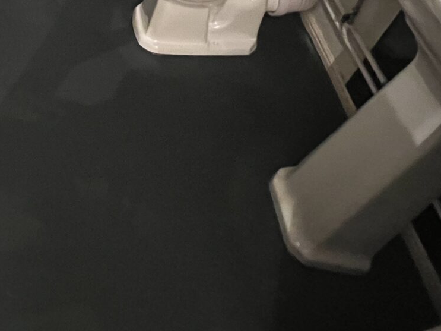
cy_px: -31
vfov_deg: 35.0
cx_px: 61
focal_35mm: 35
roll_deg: +0.0
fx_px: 446
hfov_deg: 48.2
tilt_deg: -43.3
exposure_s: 1/33
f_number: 1.8
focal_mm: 1.57
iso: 1000
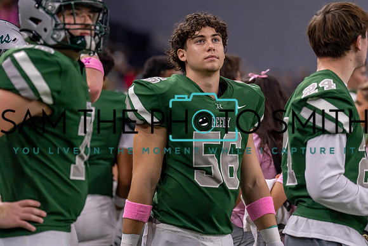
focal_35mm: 248
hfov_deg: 8.3
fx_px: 2537
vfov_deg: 5.5
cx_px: 207
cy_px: 104
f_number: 2.8
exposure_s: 1/1000
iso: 2000
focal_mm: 171
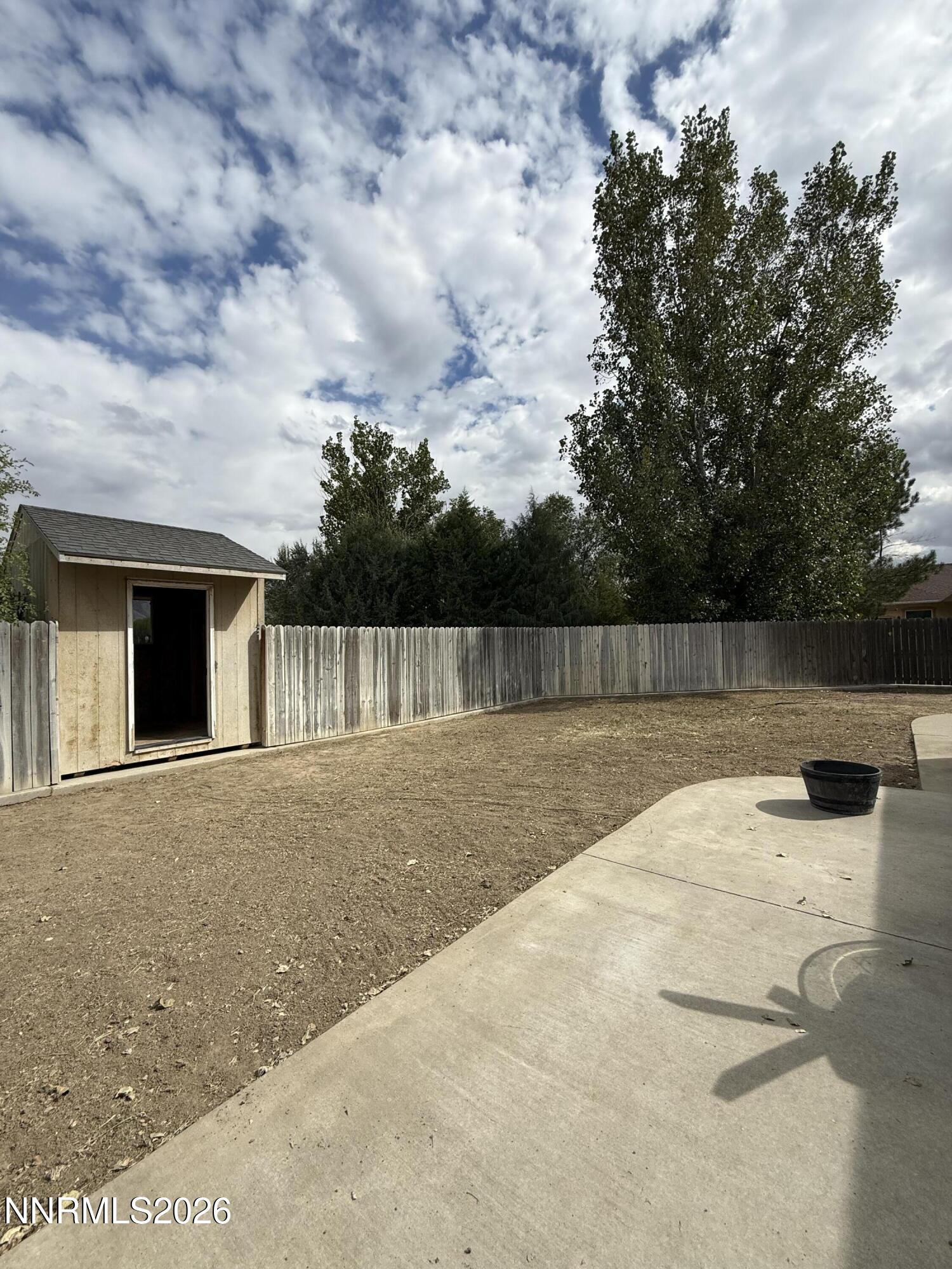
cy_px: 634
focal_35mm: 14
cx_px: 476
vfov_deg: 102.1
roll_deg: +0.8
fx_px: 513
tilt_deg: +2.2
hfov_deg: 85.7
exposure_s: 1/2611
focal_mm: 2.22
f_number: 2.2
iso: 50
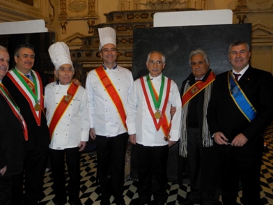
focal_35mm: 40
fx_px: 315
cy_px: 103
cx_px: 121
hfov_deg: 46.7
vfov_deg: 36.0
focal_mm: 7.4
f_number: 3.2
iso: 200
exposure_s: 1/30
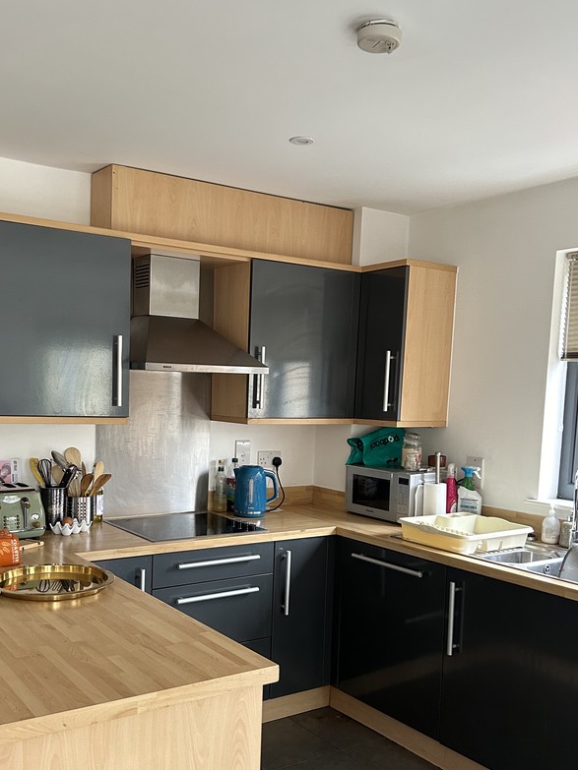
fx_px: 757
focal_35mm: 34
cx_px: 235
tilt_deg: -3.8
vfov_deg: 53.7
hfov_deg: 41.6
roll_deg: -2.1
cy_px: 453
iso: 250
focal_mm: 5.7
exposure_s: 1/60
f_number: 1.5
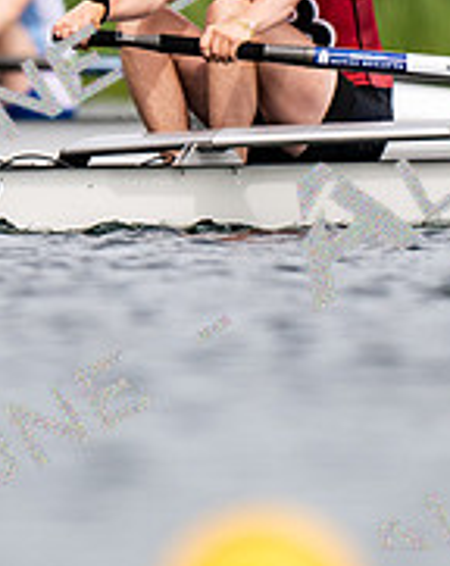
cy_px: 16
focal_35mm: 2712
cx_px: 28
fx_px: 45302
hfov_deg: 0.6
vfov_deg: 0.7
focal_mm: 600
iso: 250
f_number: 4
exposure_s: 1/2500
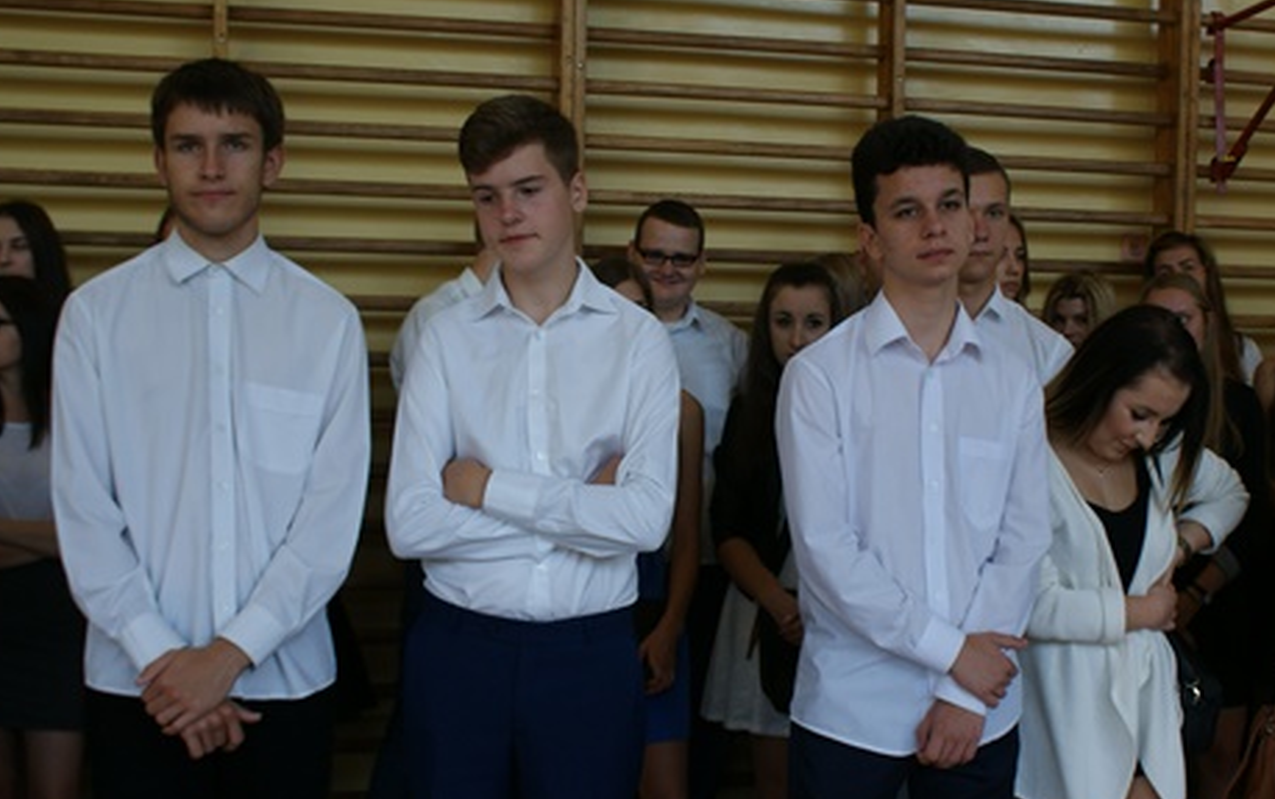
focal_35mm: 47
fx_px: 1634
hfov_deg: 42.4
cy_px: 496
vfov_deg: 27.4
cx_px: 760
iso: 125
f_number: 4
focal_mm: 22
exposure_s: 1/40
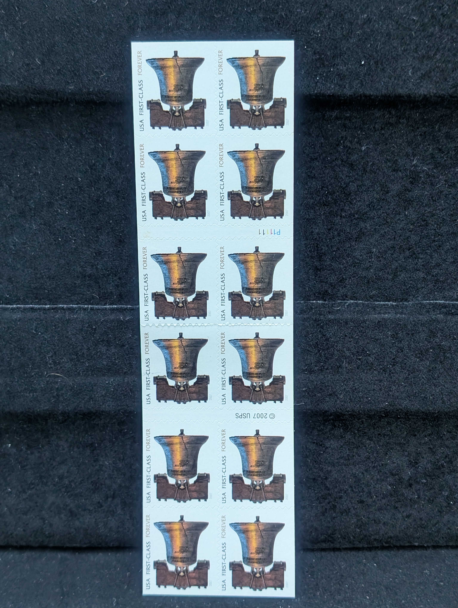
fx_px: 862
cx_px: 229
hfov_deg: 29.7
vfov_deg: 38.9
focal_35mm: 49
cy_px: 304
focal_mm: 6.9
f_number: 1.68
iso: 293
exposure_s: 1/44.5
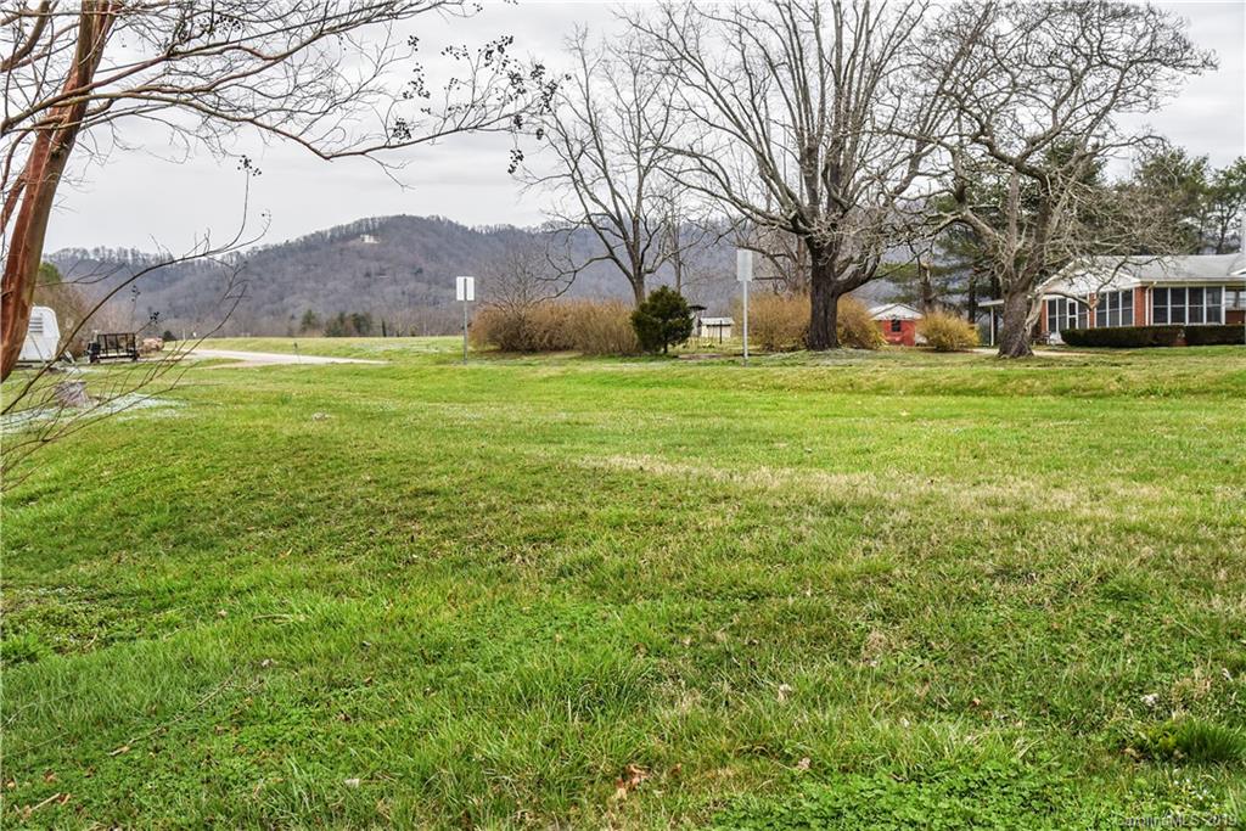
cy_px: 416
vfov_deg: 35.1
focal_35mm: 38
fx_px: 1315
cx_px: 623
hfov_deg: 50.7
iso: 800
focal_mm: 38
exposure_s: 1/200
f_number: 7.1
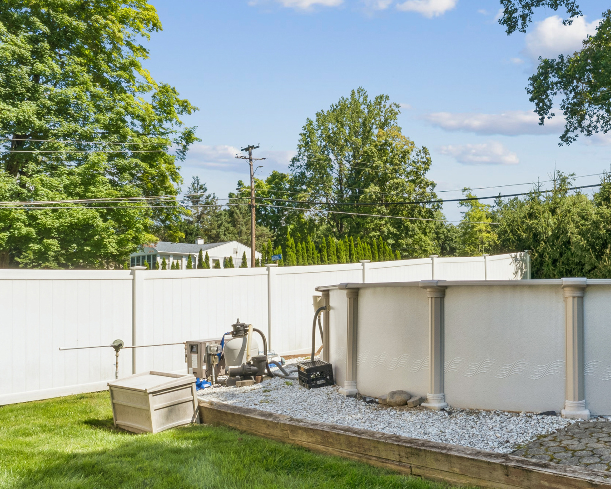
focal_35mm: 30
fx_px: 542
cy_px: 274
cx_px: 485
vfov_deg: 48.4
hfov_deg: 54.9
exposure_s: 1/25
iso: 100
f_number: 22
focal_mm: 14
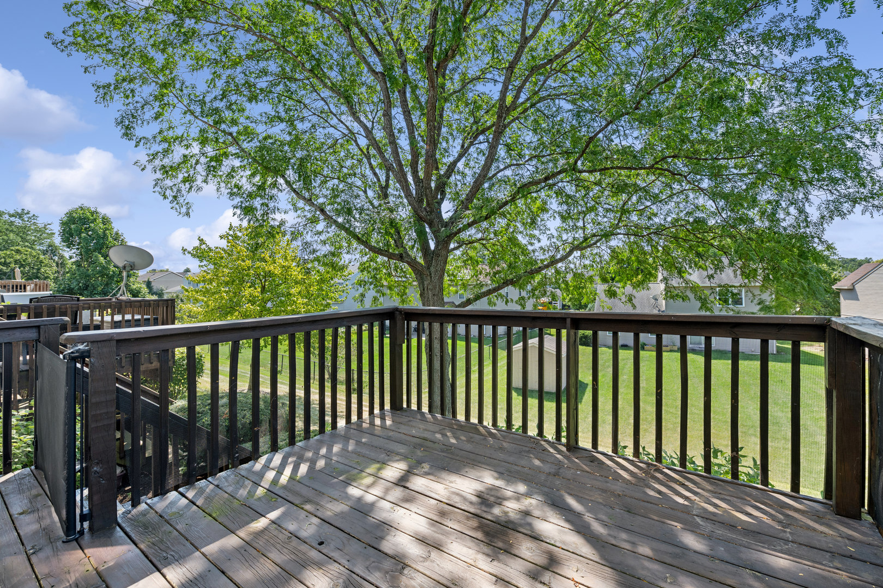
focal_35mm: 14
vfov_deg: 81.2
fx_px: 343
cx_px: 442
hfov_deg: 104.3
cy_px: 294
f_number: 8
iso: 200
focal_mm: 14
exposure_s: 1/60
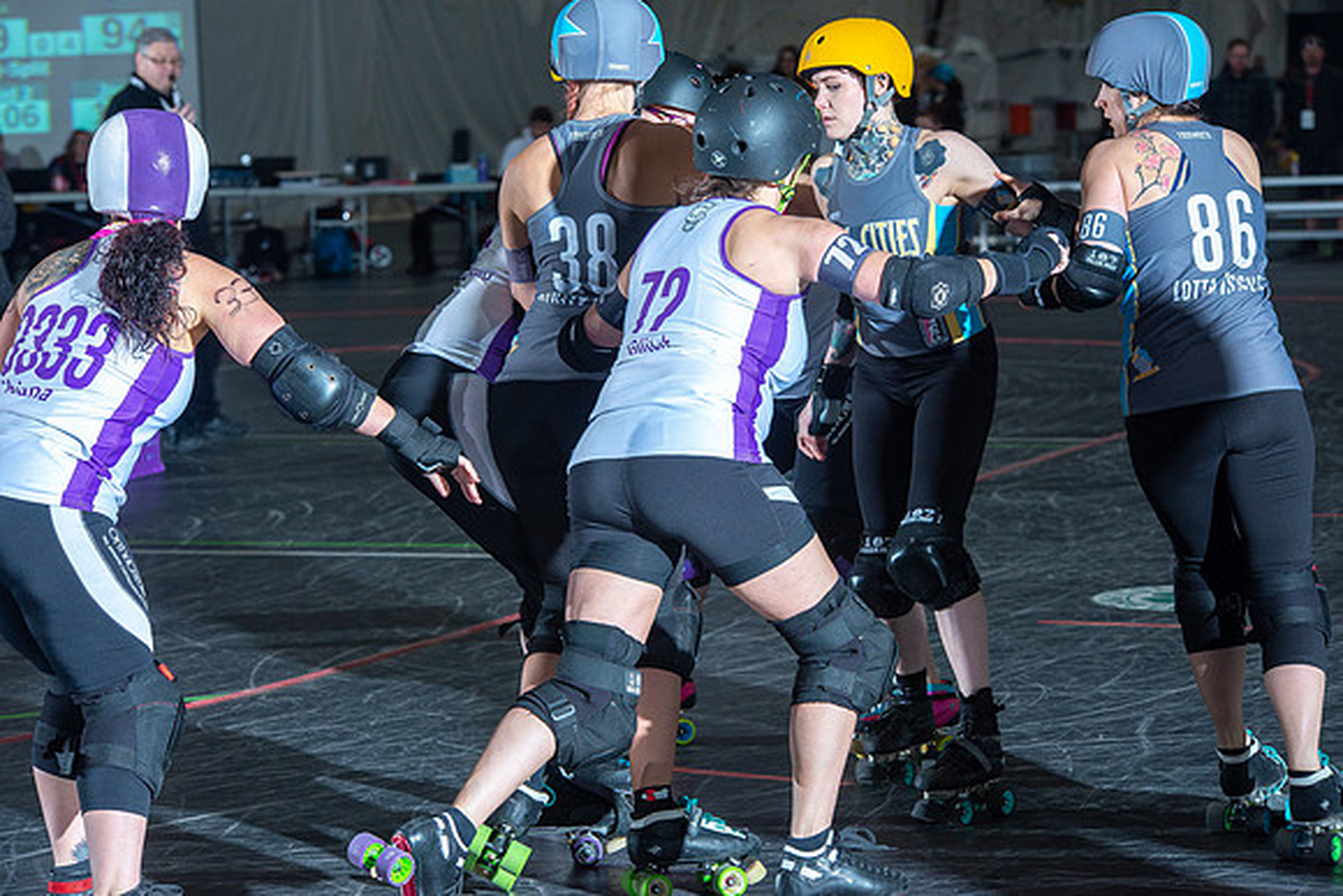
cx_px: 672
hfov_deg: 16.8
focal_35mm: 122
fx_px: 4552
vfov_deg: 11.2
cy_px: 448
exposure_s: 1/160
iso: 800
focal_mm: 122
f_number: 8
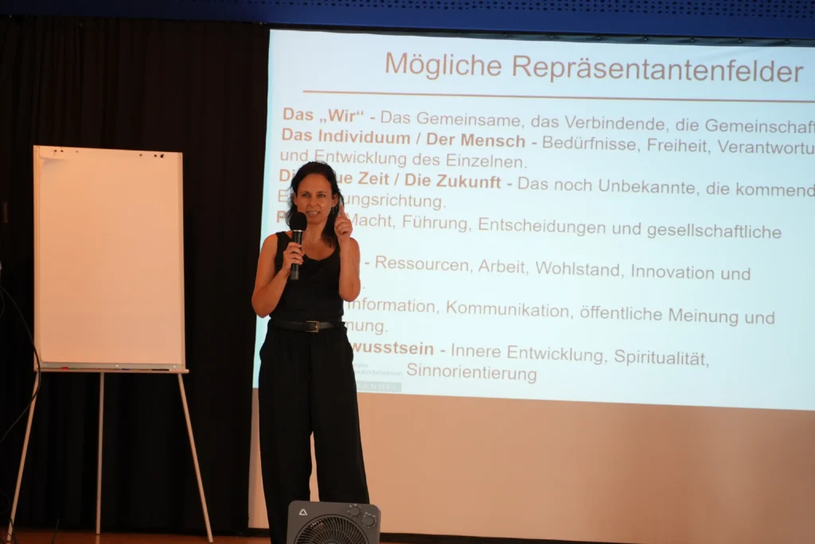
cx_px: 408
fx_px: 2536
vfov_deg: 12.2
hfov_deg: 18.3
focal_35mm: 112
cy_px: 272
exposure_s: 1/200
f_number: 2.8
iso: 1250
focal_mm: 75
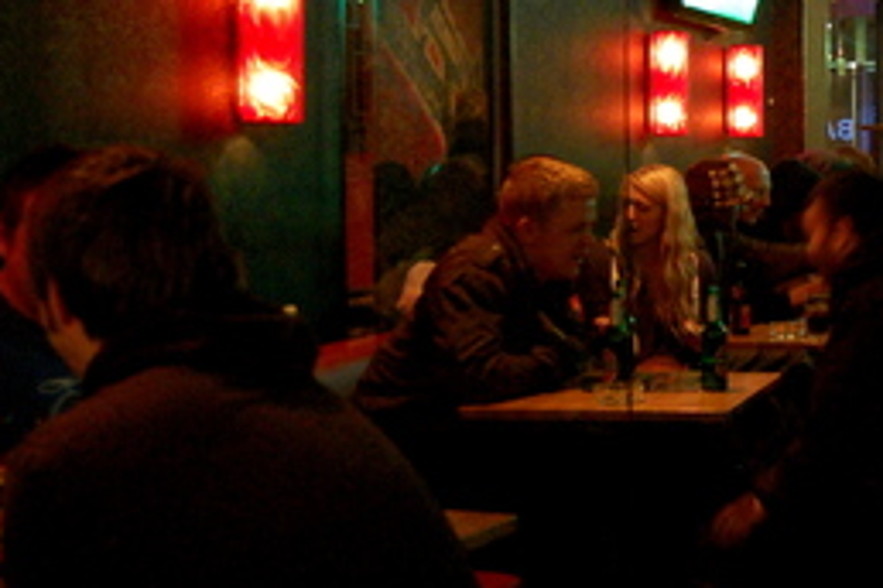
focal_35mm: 69
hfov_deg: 27.5
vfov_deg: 19.7
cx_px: 886
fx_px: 1692
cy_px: 226
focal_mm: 18
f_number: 3.5
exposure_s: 1/5
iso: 1600
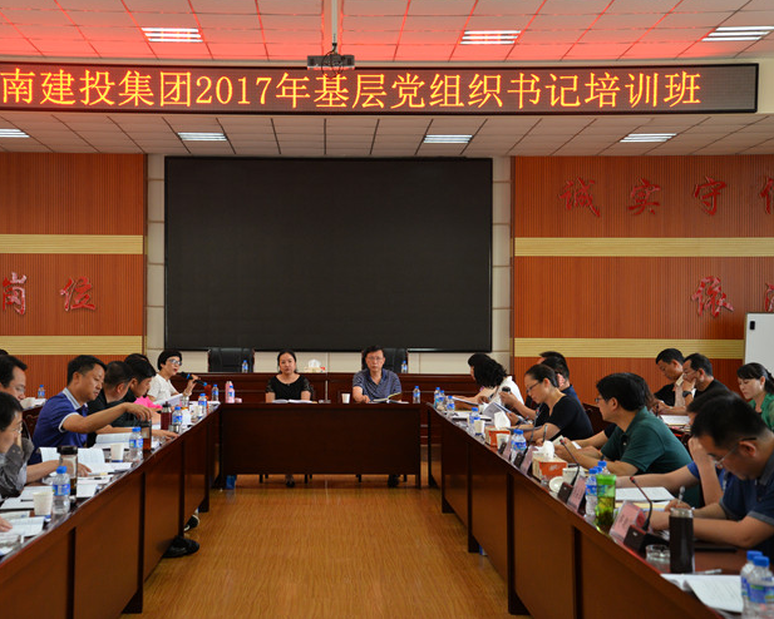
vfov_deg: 26.7
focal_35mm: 57
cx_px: 332
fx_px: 1306
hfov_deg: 33.0
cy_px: 307
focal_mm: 50
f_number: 4.5
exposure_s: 1/80
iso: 1250
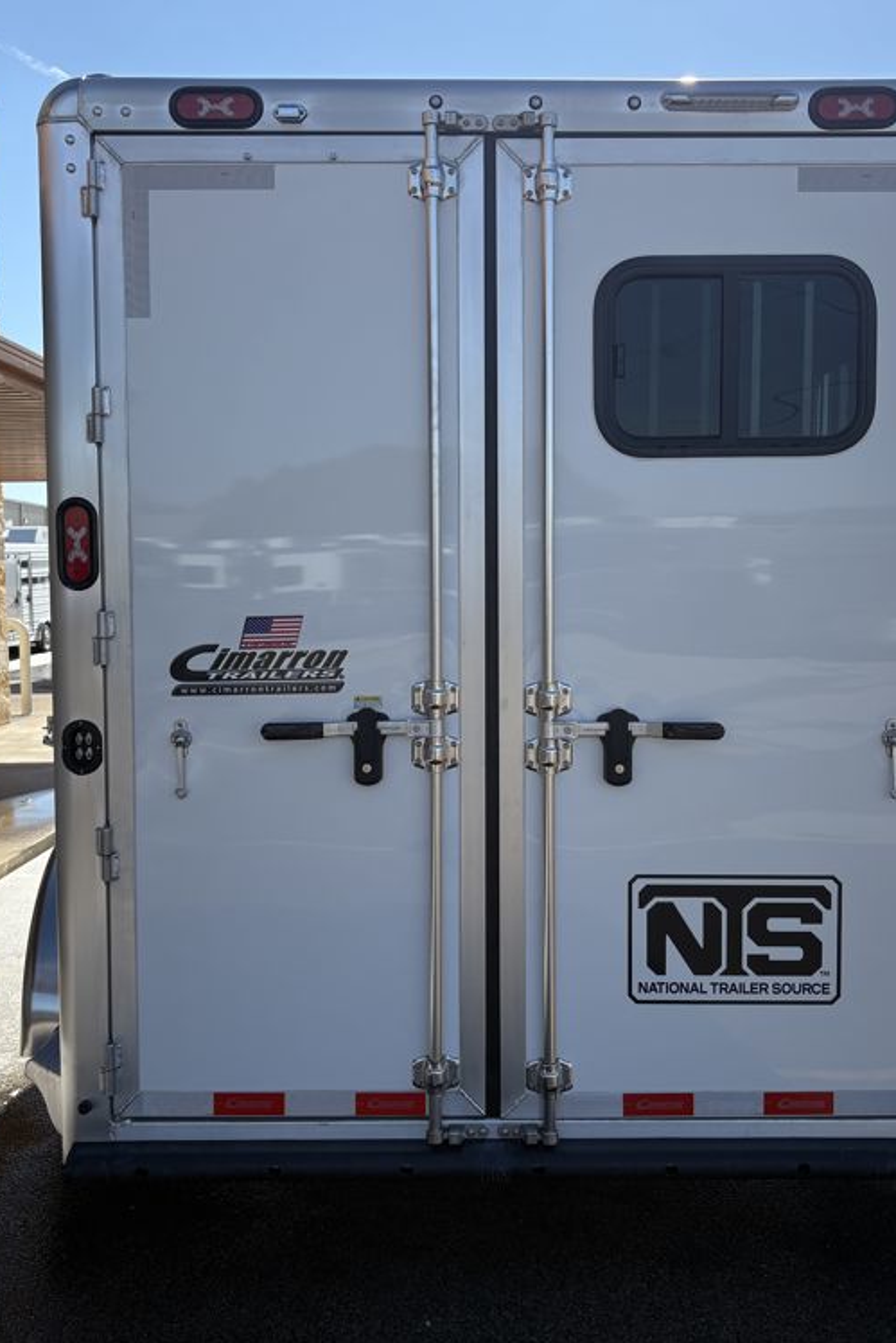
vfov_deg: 51.9
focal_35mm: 37
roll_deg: +1.1
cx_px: 494
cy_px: 659
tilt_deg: -2.6
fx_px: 1381
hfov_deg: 35.9
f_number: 1.6
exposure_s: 1/3623
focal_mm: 5.96
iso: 50
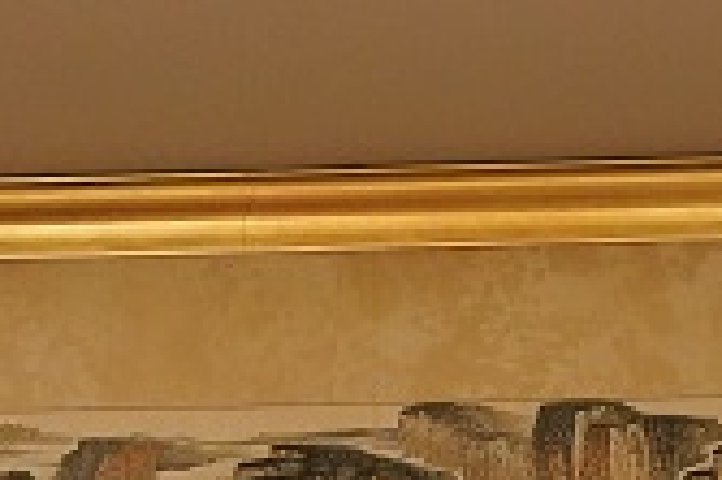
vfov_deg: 8.4
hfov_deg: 13.3
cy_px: 938
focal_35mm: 154
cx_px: 432
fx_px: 3093
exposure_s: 1/200
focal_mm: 36.8
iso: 12800
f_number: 6.3
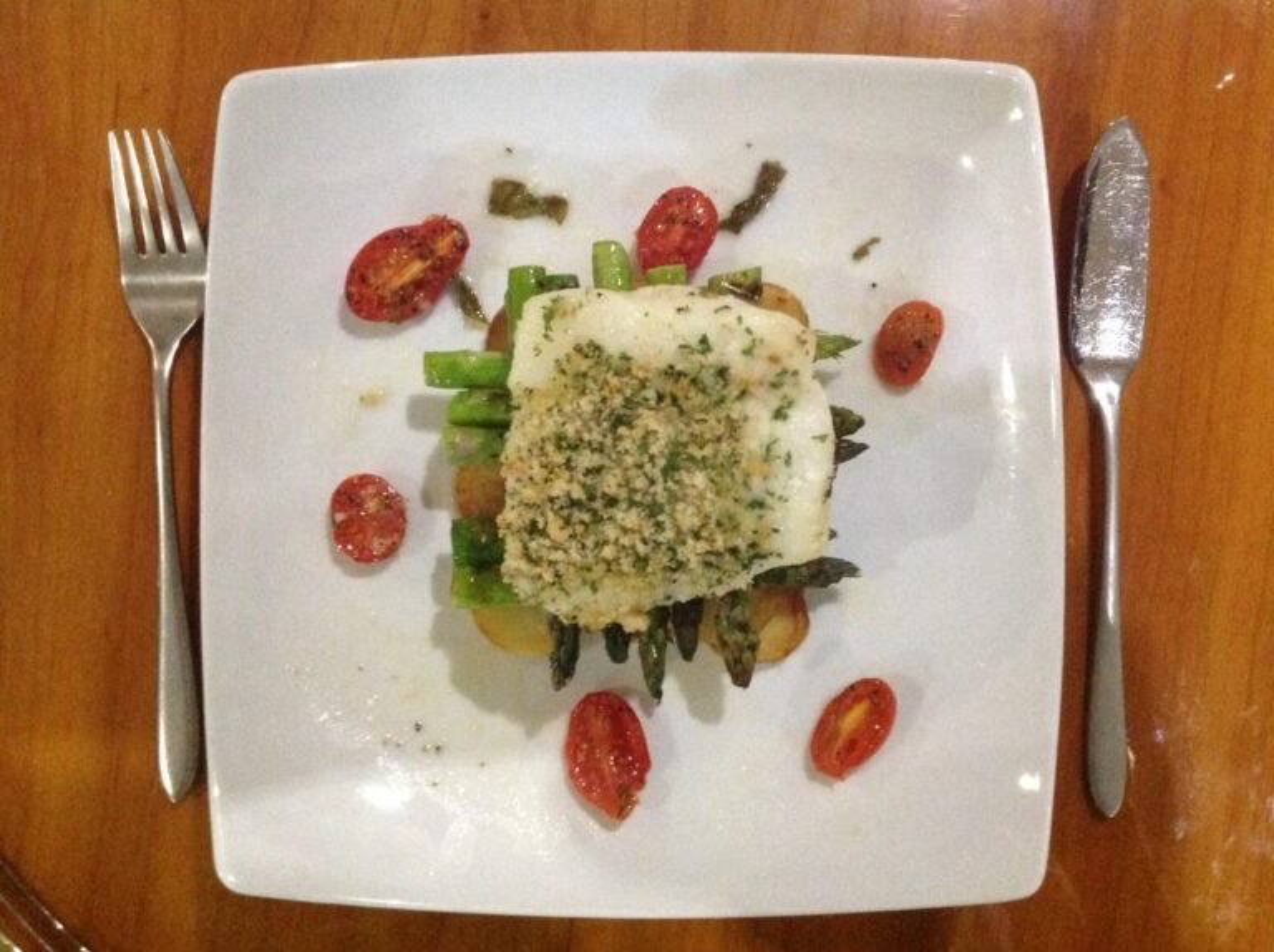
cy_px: 476
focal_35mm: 35
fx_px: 1287
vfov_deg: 40.6
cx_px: 637
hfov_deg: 52.7
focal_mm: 4.28
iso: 800
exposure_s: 1/15
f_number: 2.4
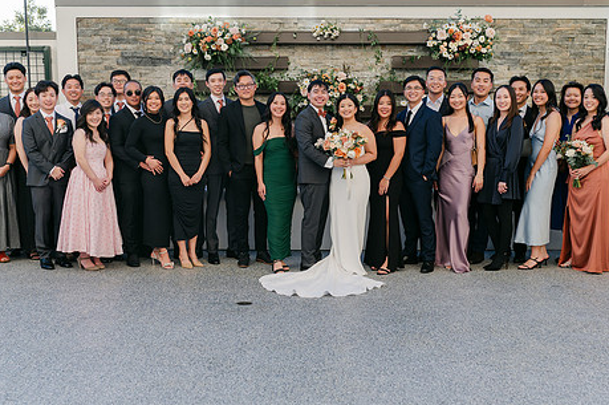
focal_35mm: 48
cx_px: 306
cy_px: 215
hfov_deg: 41.2
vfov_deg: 28.0
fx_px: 811
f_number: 4
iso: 100
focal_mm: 35
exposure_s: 1/640
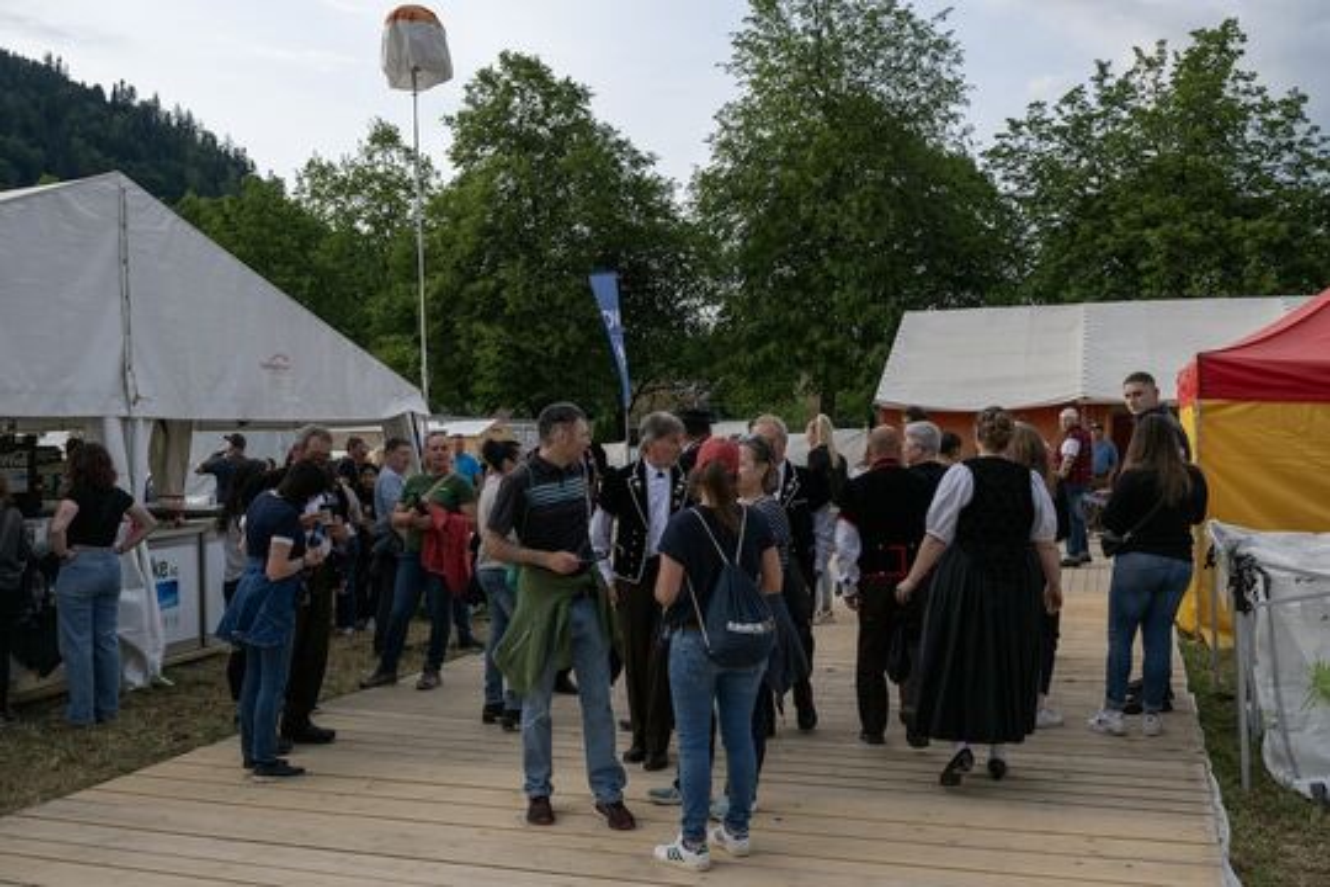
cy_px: 444
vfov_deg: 37.9
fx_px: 1293
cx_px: 665
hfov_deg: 54.4
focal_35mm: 35
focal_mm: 35
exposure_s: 1/640
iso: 400
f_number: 8
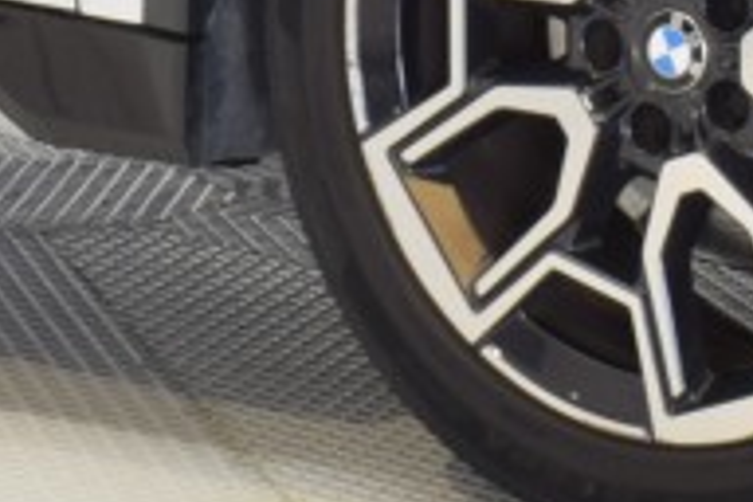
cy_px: -839
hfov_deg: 6.0
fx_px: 7109
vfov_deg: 4.0
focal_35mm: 340
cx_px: -78
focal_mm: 29
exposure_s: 1/1.6
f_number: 16
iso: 100
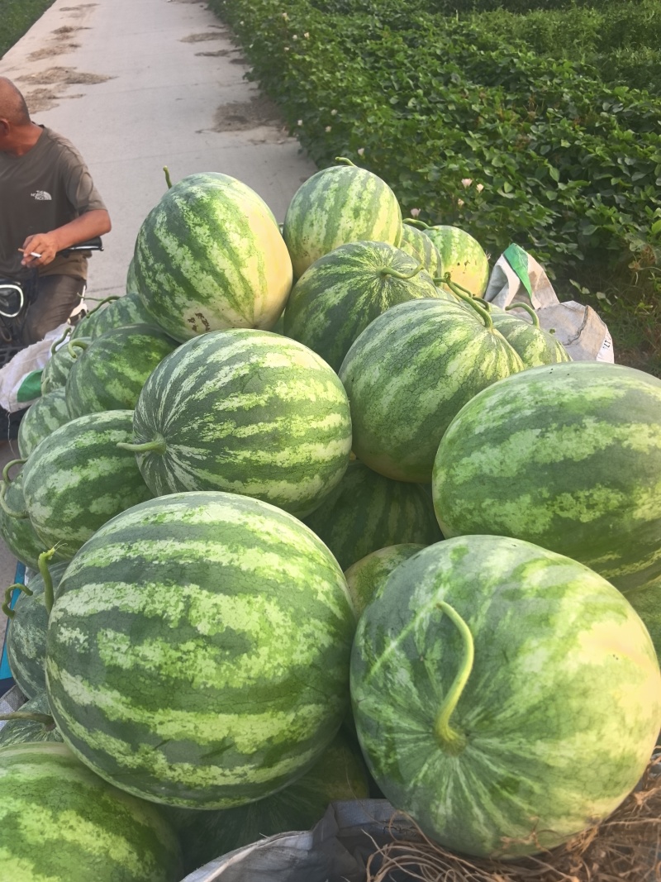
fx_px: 688
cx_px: 330
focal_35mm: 27
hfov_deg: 51.3
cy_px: 441
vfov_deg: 65.3
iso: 64
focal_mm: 6.98
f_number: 2
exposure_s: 1/100
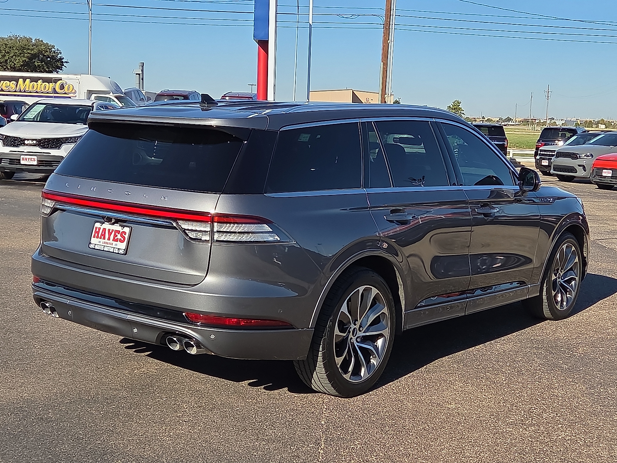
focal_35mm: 50
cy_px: 232
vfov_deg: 29.1
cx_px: 308
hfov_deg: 38.2
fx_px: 891
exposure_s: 1/1667
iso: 25
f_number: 1.8
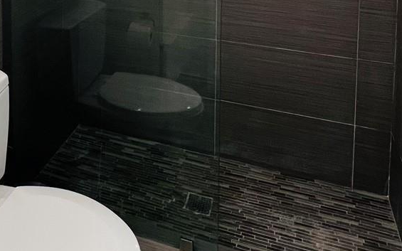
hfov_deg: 48.7
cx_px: 107
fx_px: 427
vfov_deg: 26.3
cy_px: -99
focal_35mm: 39
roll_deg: +0.6
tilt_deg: -4.3
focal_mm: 1.57
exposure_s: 1/60
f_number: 1.8
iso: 200
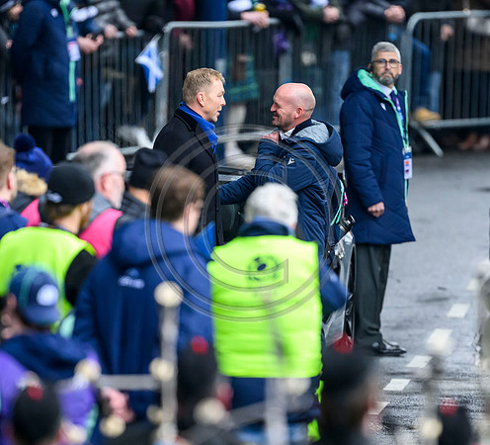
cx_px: 281
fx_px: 10557
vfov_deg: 2.4
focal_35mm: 690
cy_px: 312
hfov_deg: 2.7
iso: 3200
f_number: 2.8
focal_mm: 400
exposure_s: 1/1000
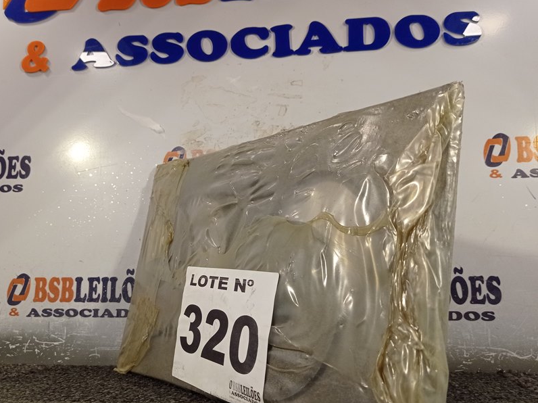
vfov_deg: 39.6
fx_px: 559
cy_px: 204
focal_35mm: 36
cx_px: 262
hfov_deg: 51.4
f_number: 1.79
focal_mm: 4.7
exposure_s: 1/120
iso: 164
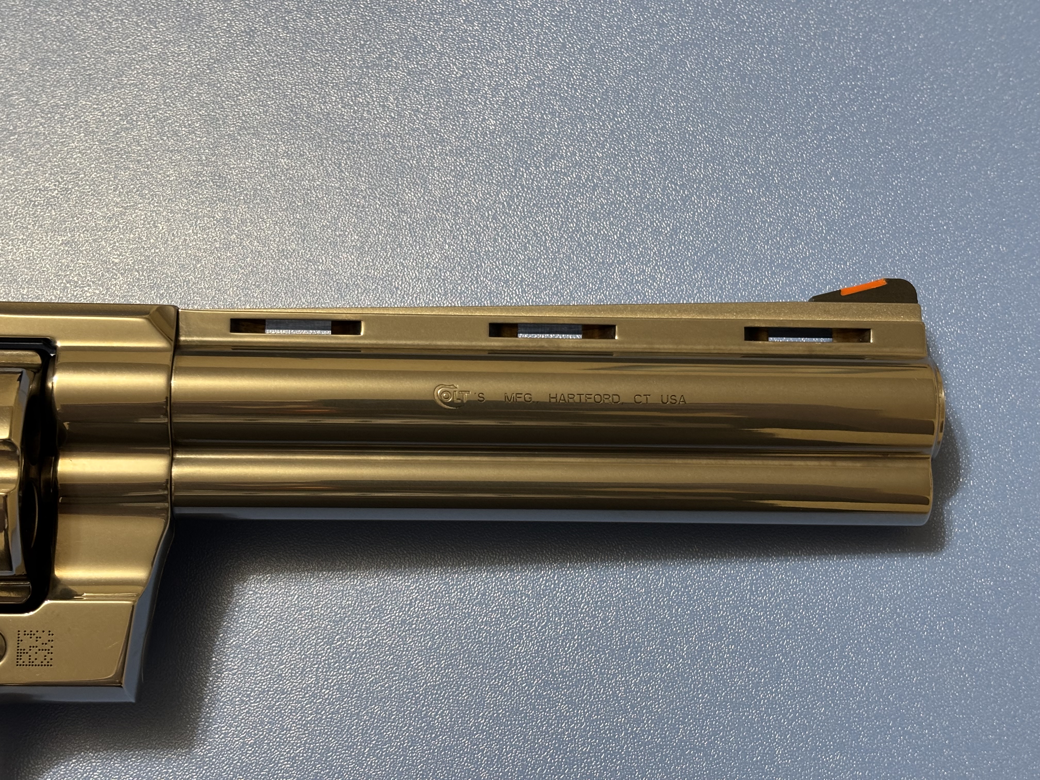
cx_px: 520
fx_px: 1562
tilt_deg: -74.1
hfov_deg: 36.8
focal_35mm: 52
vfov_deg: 28.0
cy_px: 390
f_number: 1.6
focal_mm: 5.96
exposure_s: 1/60
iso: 160
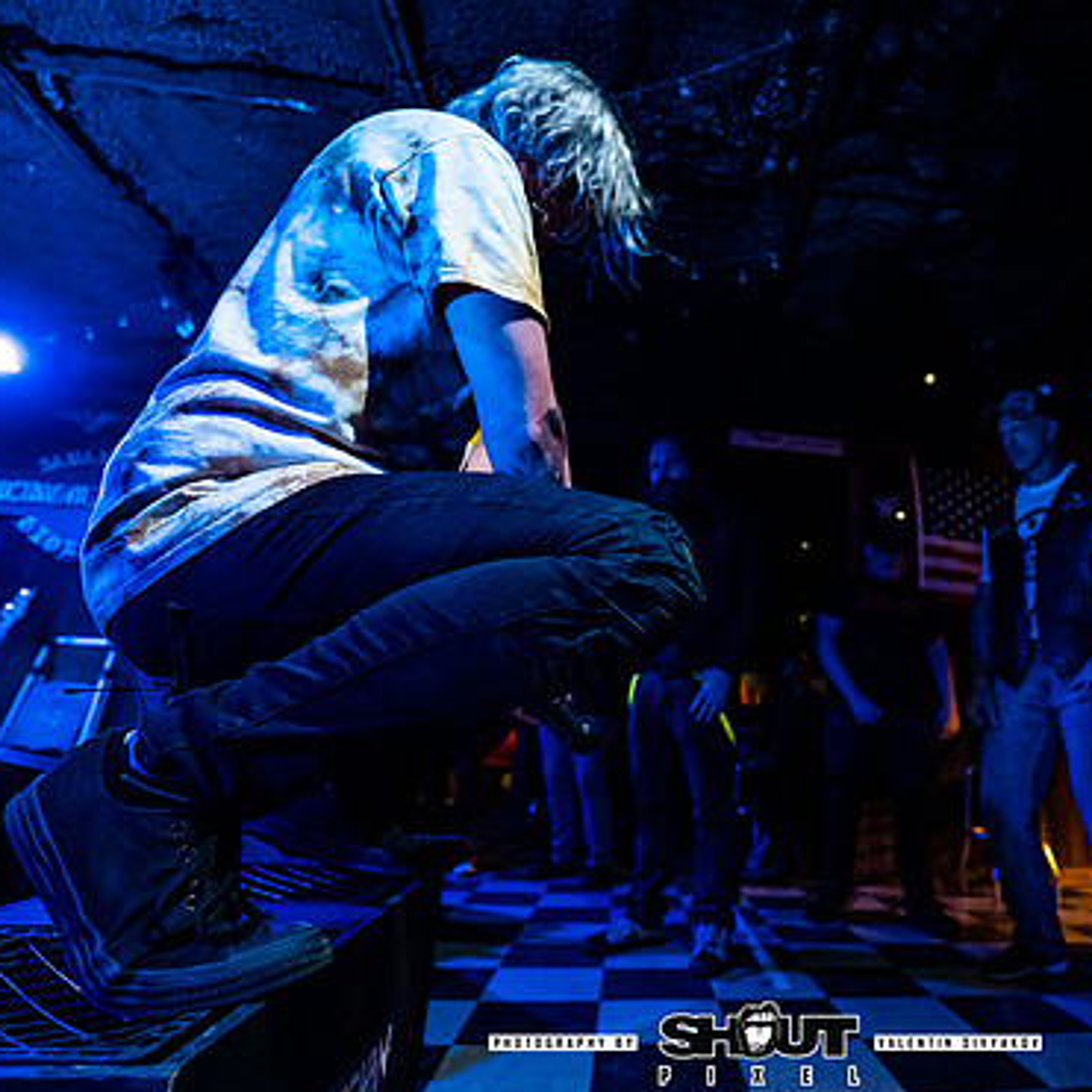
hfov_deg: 71.5
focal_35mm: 20
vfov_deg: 74.8
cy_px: 524
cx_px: 770
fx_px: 714
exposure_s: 1/200
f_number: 2.8
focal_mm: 14
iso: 2000
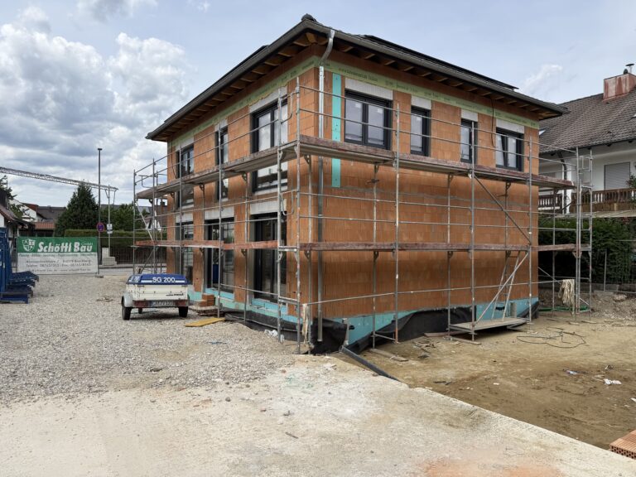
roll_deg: -0.9
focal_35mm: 24
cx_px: 318
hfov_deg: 71.6
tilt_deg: +0.9
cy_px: 238
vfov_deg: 56.8
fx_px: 441
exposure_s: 1/3953
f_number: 1.78
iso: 80
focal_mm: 6.76
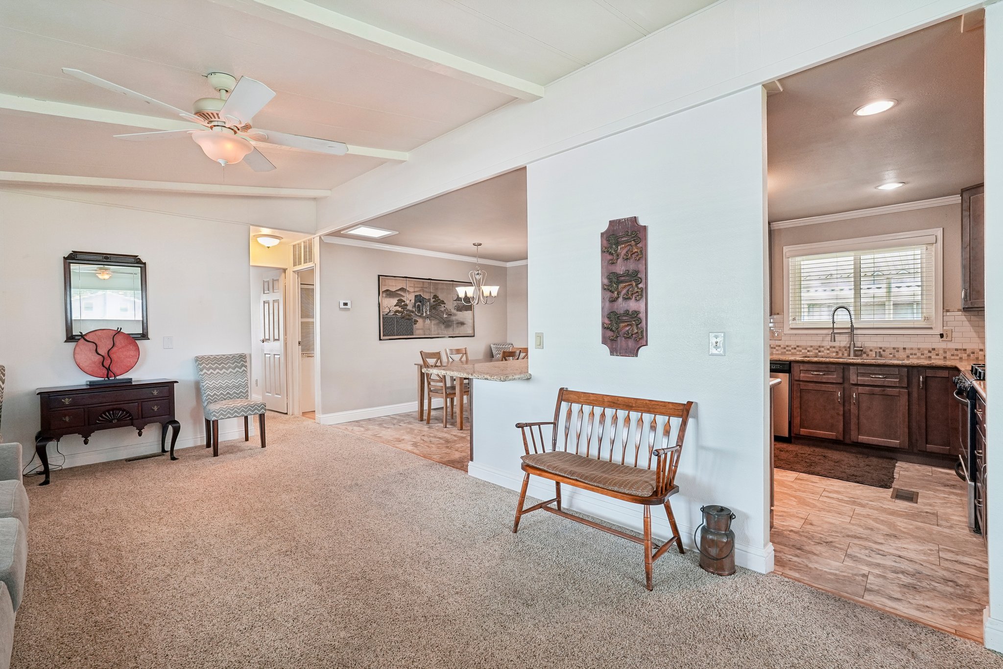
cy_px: 334
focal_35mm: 16
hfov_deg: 95.0
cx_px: 502
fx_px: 460
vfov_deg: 72.0
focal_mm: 16.5
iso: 400
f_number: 8
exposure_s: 1/8
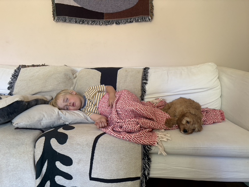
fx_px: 187
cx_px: 124
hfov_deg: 67.3
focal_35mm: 26
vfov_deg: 53.1
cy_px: 94
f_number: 1.6
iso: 160
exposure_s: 1/60
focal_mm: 5.96
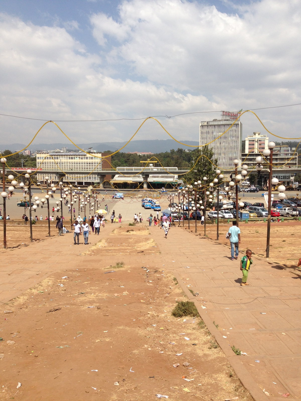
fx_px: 383
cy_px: 200
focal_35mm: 33
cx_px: 150
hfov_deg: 42.9
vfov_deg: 55.4
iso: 50
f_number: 2.4
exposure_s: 1/2008
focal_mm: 4.12
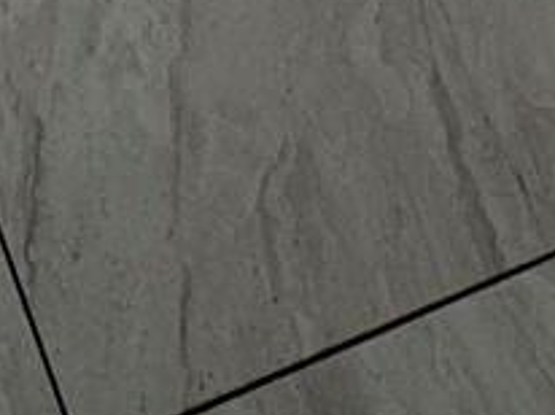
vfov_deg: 8.3
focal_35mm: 109
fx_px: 1746
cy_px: -1183
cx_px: -46
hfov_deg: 17.5
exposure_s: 1/153
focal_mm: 2.22
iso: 40
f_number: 2.2
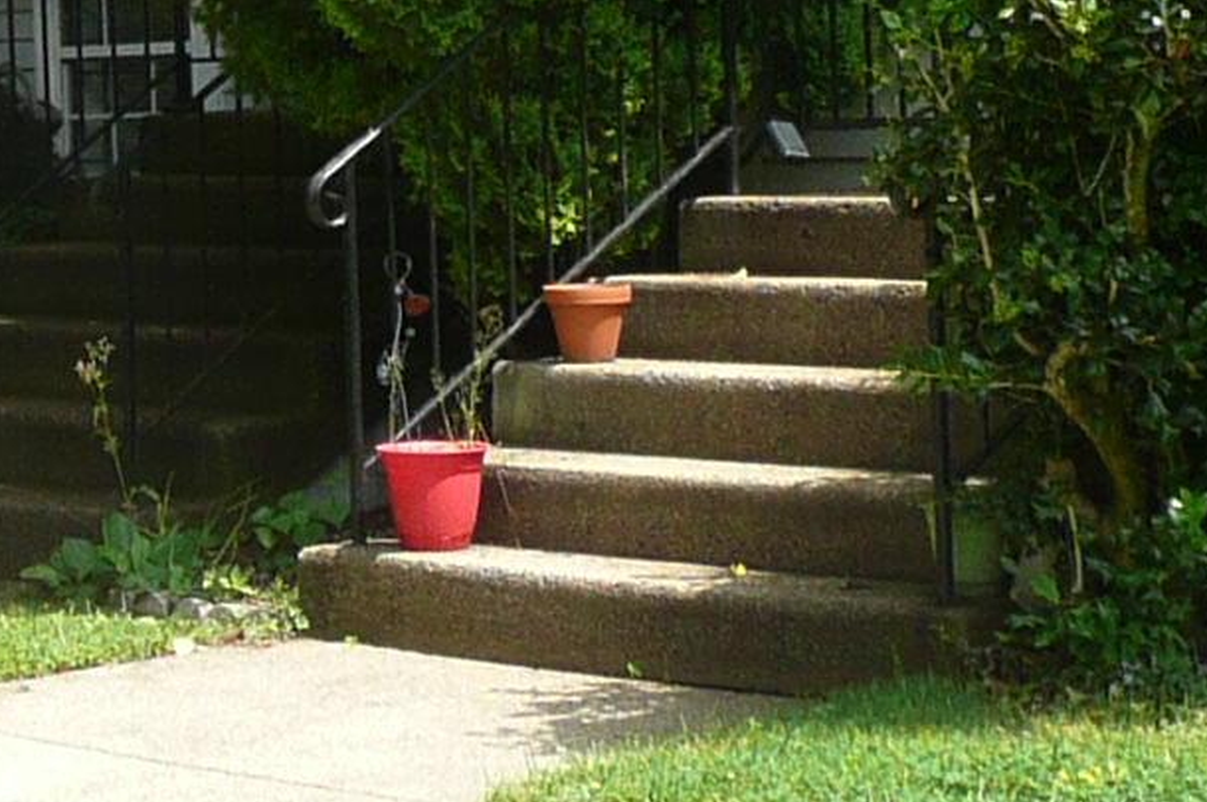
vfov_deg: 9.5
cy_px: -242
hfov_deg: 14.3
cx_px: -46
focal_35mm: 141
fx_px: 4721
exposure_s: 1/400
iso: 100
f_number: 3.3
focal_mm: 4.6
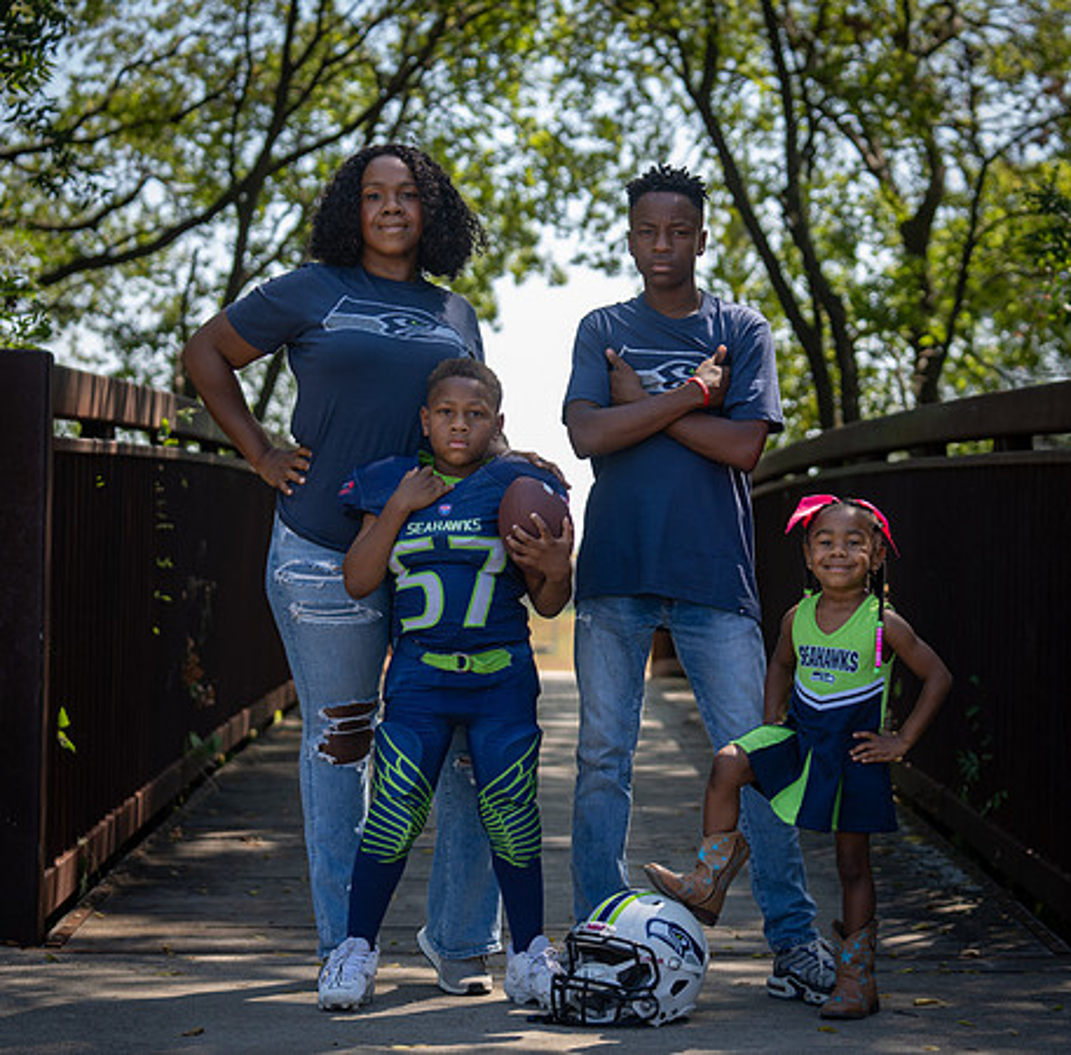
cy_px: 526
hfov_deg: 19.6
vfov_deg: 19.3
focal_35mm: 89
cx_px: 661
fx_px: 3101
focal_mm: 70
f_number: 3.2
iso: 100
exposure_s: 1/400
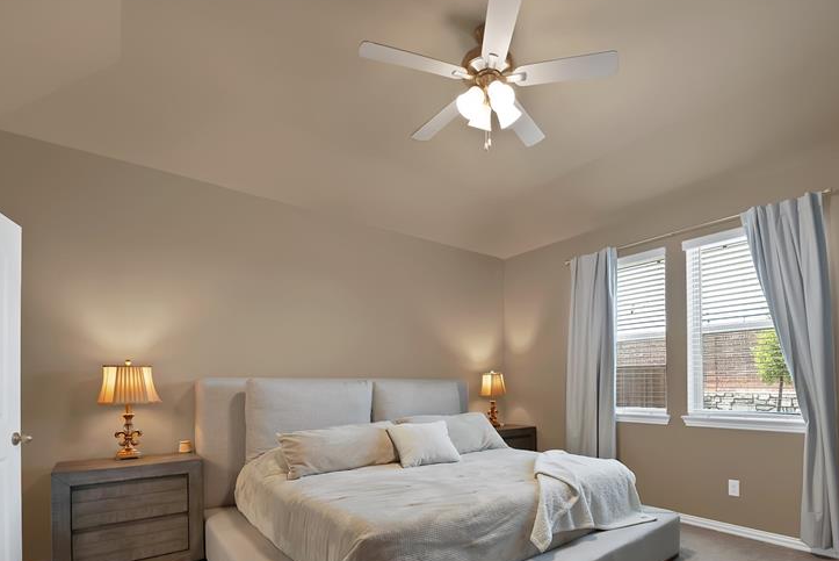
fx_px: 396
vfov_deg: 68.3
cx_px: 497
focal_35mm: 17
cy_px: 380
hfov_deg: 92.2
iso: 640
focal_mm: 12
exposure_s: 1/6
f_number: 9
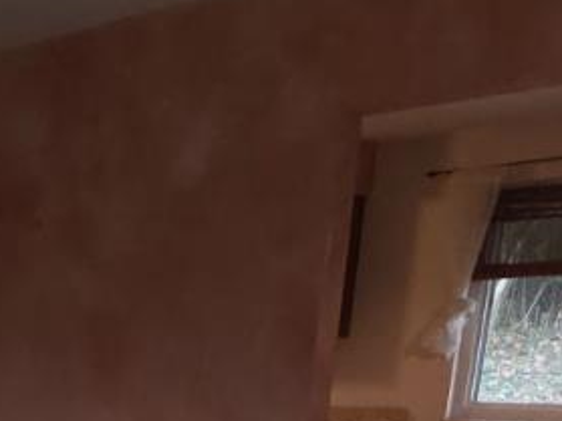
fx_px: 1136
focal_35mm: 70
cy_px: 825
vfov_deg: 16.4
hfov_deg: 25.4
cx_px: -83
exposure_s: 1/60
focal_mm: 2.2
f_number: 1.9
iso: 160
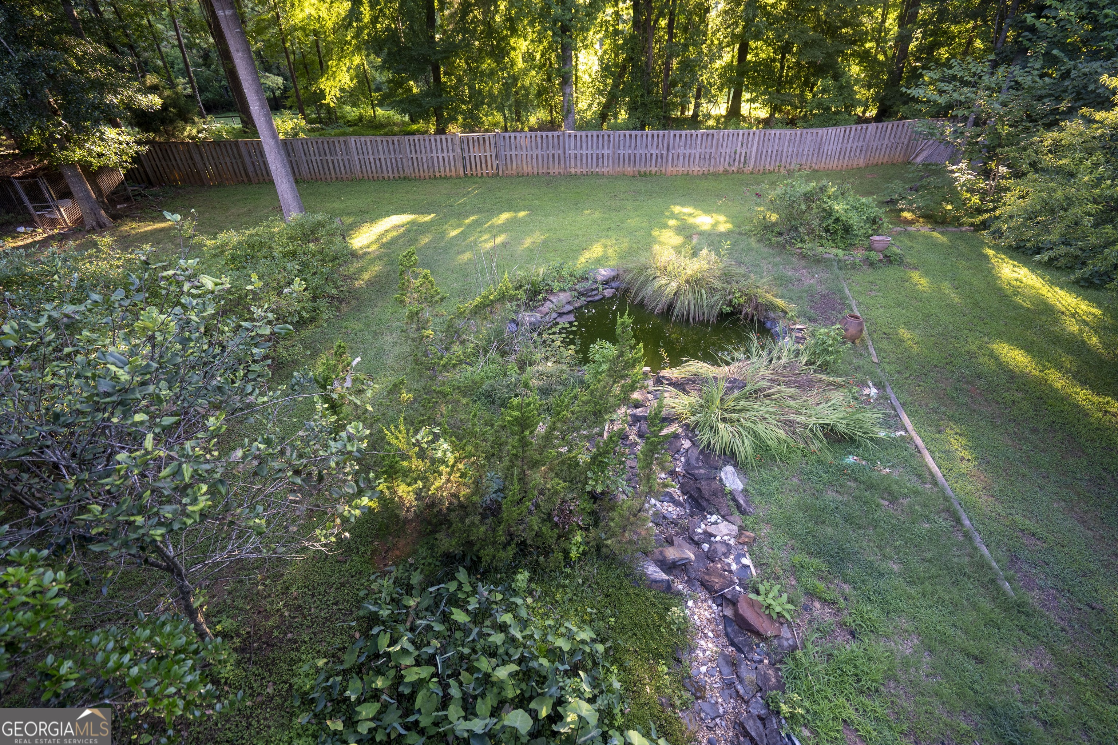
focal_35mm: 16
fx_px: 497
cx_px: 559
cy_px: 372
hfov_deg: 96.7
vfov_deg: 73.7
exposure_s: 1/160
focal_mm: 16
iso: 800
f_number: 4
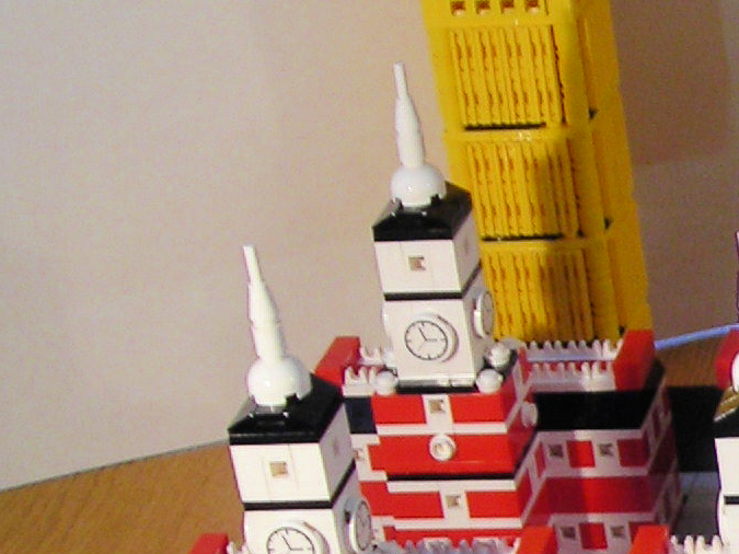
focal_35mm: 146
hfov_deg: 12.4
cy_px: 582
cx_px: 1298
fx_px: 3116
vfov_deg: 10.1
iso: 50
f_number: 3.2
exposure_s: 1/35.6
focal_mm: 6.3
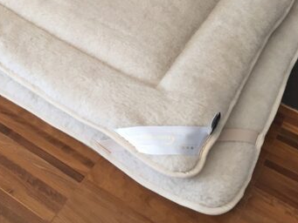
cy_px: 36
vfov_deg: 27.8
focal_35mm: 51
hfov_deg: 37.1
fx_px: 439
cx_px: 98
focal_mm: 4.15
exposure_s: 1/33
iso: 32
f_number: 2.2
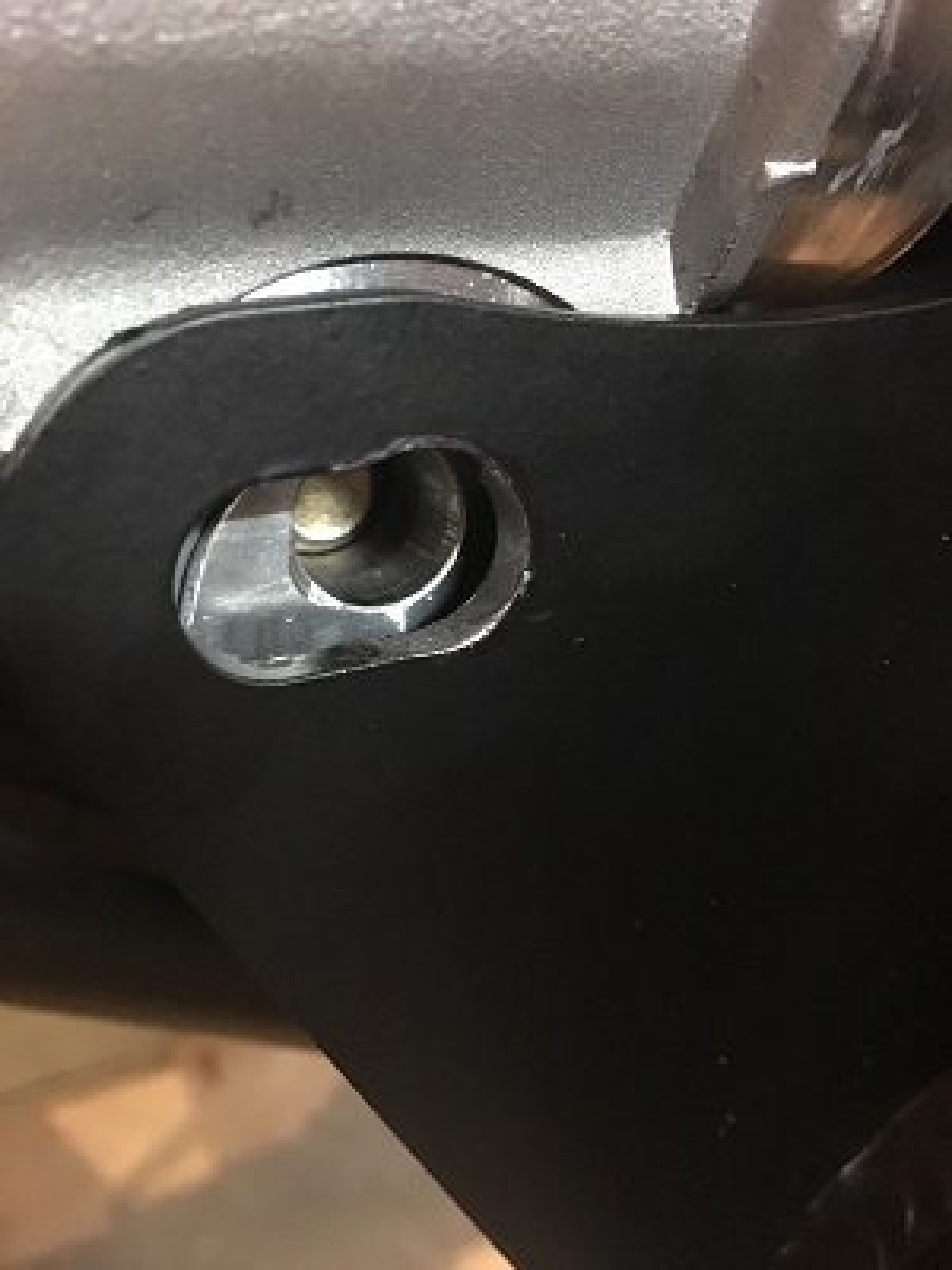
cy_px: 635
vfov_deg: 61.7
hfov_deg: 48.2
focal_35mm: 29
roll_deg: +1.5
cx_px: 476
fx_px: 1063
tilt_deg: -22.5
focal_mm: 4.15
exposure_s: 1/15
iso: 1000
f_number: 2.2
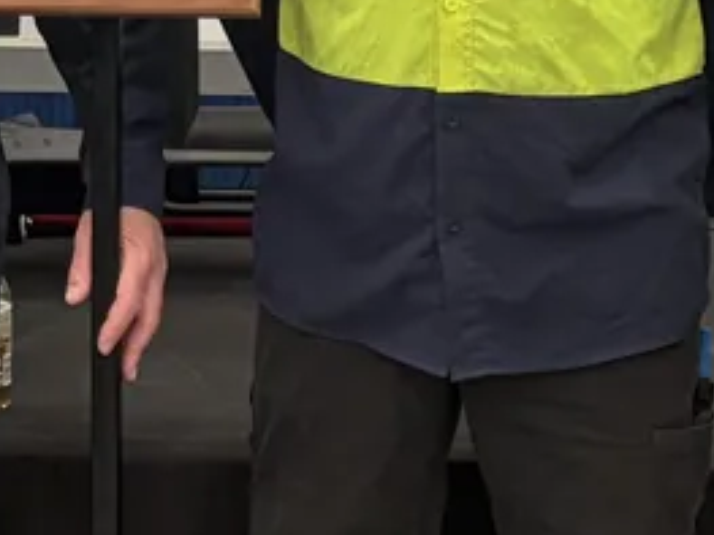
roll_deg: +0.3
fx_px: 3670
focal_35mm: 178
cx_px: 250
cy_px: -5
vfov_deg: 8.3
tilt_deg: -7.9
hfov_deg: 11.1
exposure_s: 1/50
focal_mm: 5.96
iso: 80
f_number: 1.6
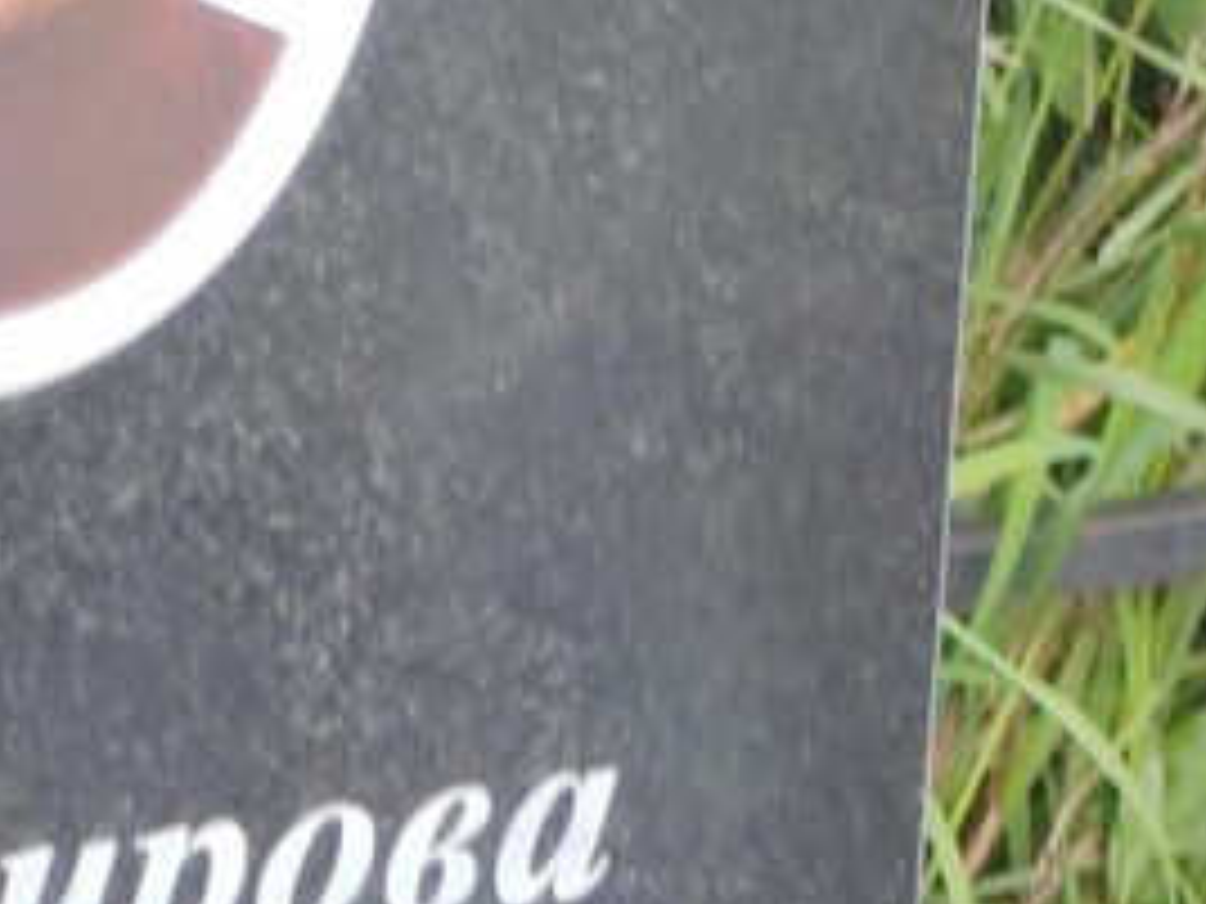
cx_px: 270
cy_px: 1345
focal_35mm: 248
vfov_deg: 5.9
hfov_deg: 8.0
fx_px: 8640
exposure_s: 1/160
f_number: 1.9
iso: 100
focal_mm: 5.52
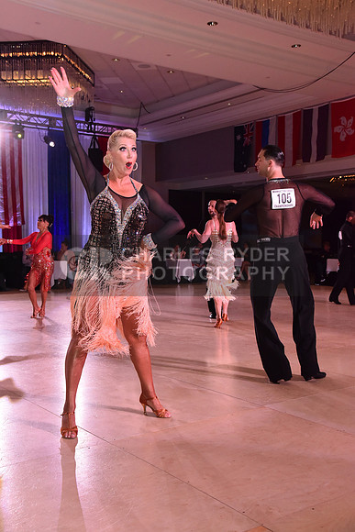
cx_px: 178
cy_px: 266
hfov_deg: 33.4
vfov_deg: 48.4
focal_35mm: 40
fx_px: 591
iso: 2500
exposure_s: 1/320
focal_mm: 40
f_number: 7.1
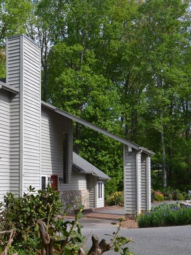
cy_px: 155
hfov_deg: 26.5
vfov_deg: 38.7
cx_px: -36
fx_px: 361
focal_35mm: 49
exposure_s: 1/125
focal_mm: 18
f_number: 5.6
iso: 160
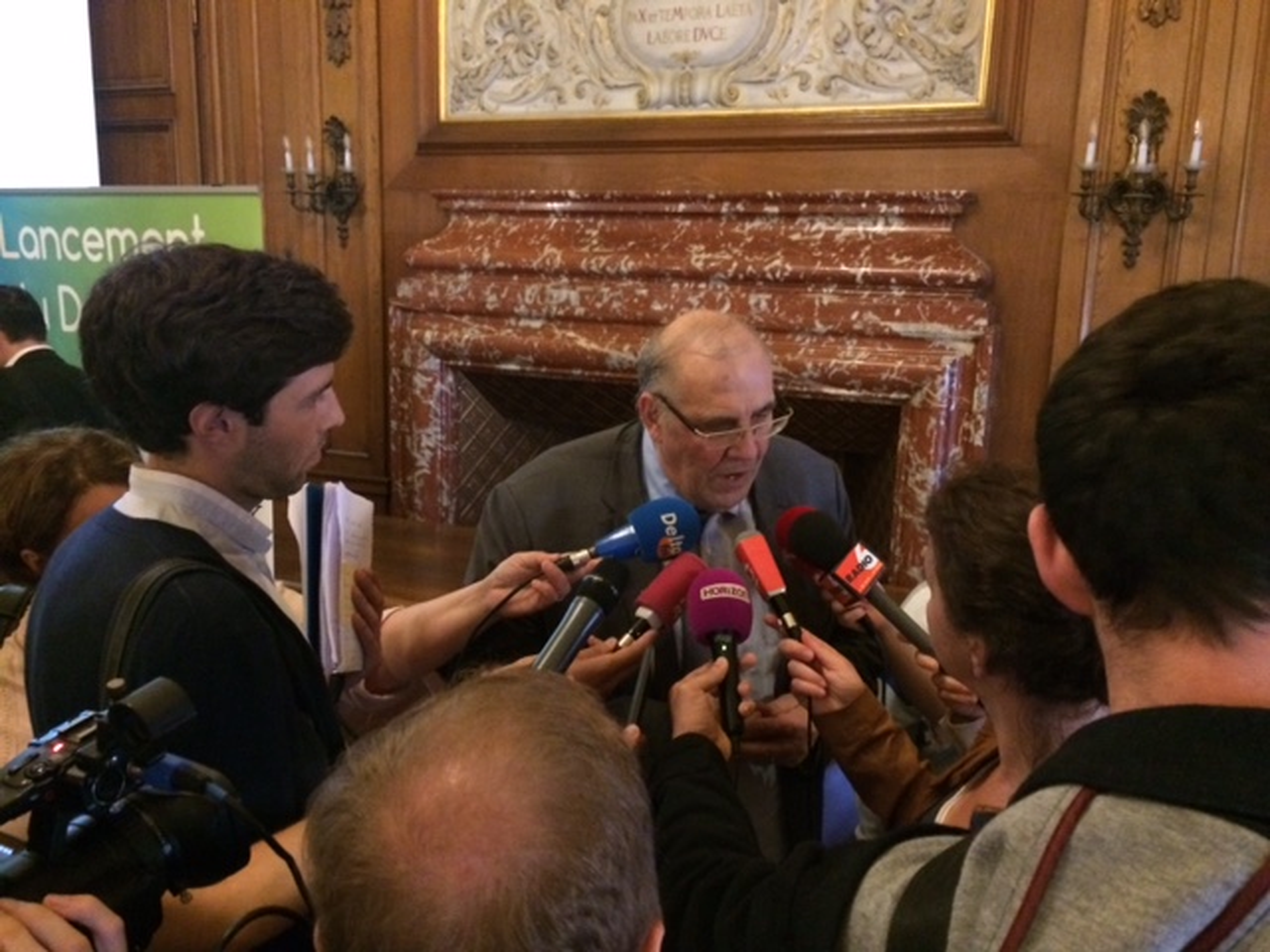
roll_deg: -1.9
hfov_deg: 61.7
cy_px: 476
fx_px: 1064
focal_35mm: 29
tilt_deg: -12.6
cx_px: 635
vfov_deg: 48.2
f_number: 2.2
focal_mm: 4.15
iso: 500
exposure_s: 1/17
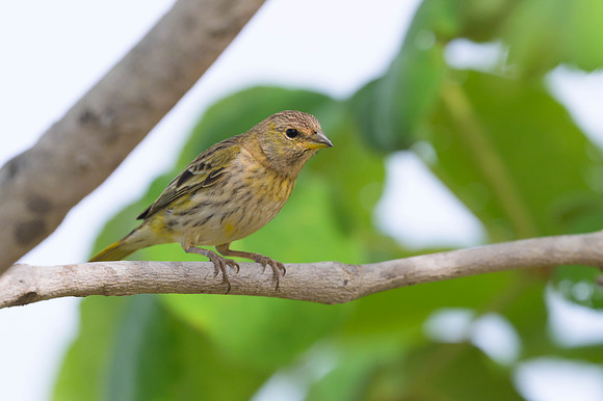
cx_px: 307
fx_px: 15920
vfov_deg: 1.4
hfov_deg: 2.2
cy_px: 217
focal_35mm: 951
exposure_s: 1/1600
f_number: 5.6
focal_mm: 560
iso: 720
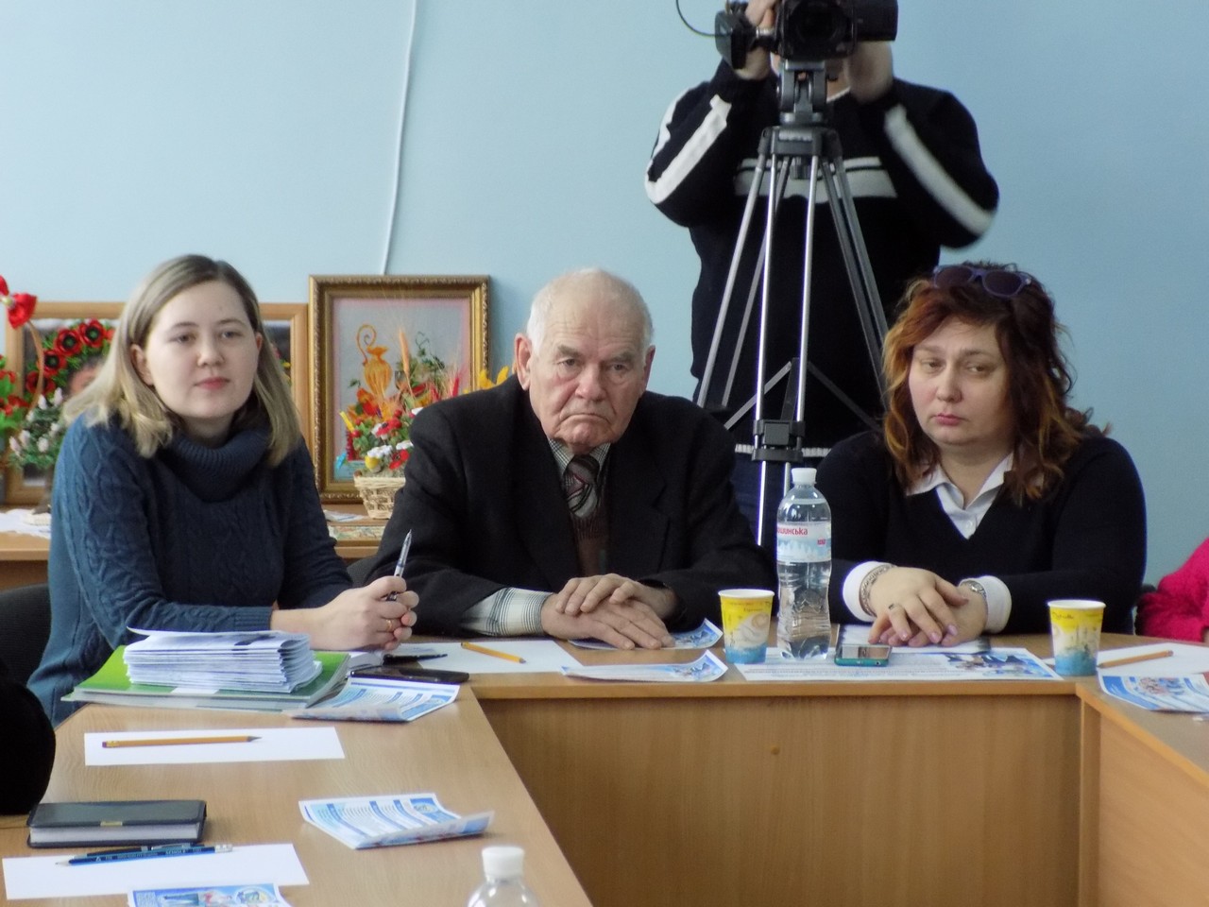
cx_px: 604
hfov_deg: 16.7
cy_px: 454
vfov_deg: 12.6
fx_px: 4121
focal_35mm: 118
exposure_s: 1/20
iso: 400
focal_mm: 20.9
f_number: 4.8
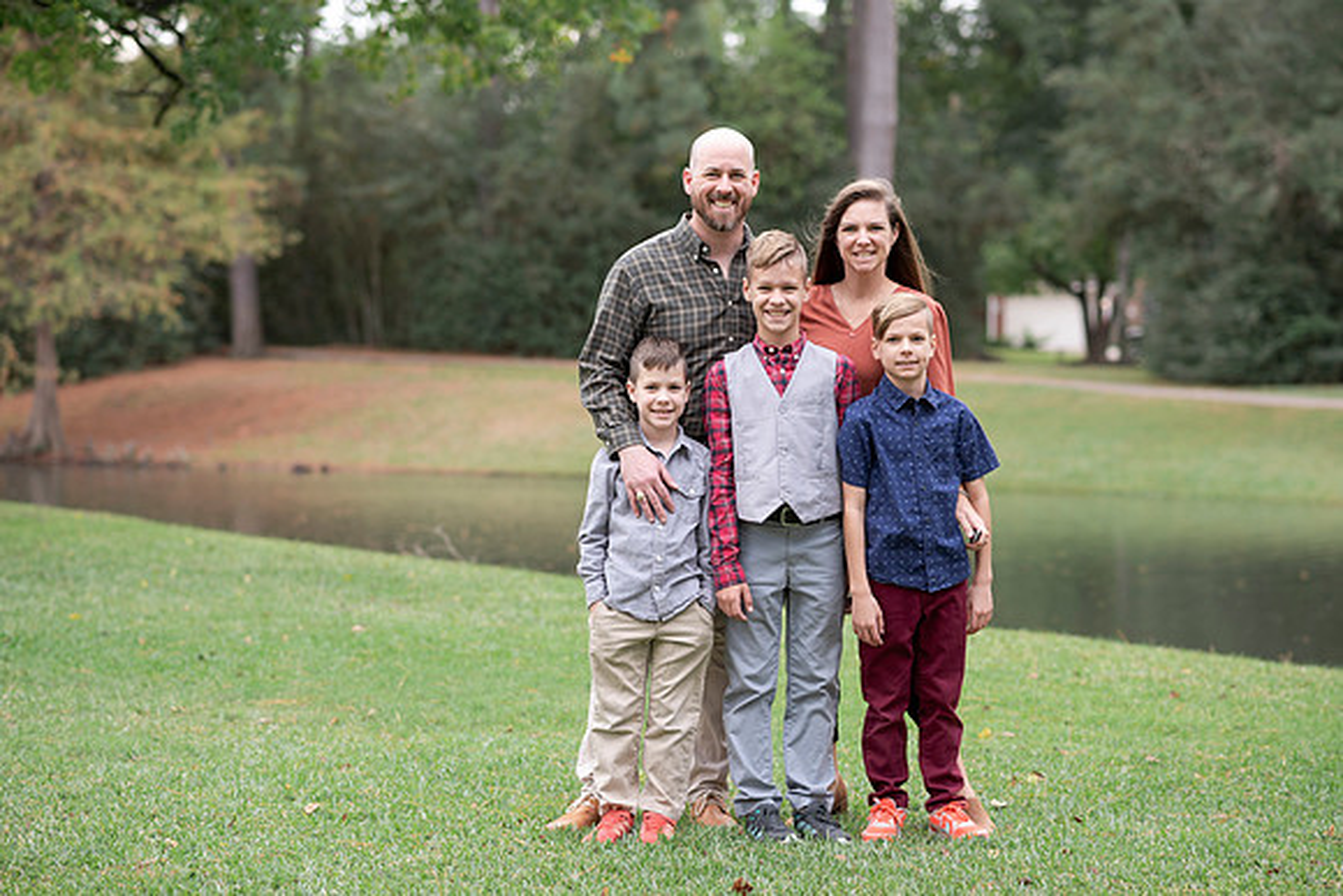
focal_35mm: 85
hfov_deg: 23.9
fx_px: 3172
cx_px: 672
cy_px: 448
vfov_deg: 16.1
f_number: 2.8
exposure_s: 1/400
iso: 320
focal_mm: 85
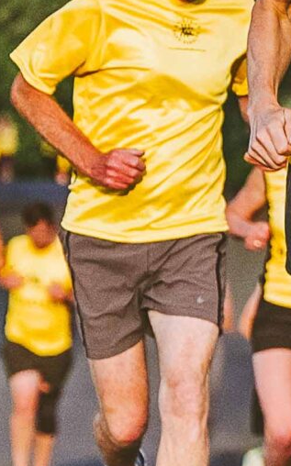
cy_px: 128
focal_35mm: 714
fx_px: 9070
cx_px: 342
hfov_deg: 1.8
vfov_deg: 2.9
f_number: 2.8
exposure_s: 1/6400
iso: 500
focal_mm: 93
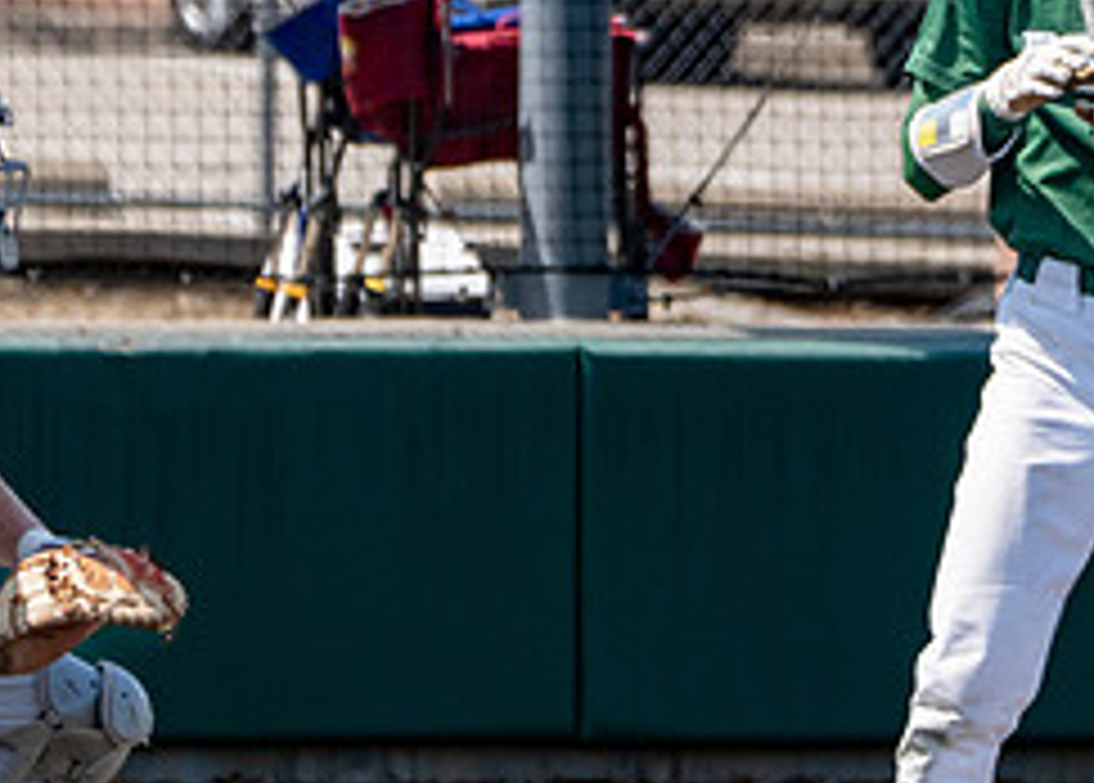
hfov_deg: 2.0
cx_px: 1204
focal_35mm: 989
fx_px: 30754
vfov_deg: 1.5
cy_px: 336
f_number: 8
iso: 800
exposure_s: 1/2500
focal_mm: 321
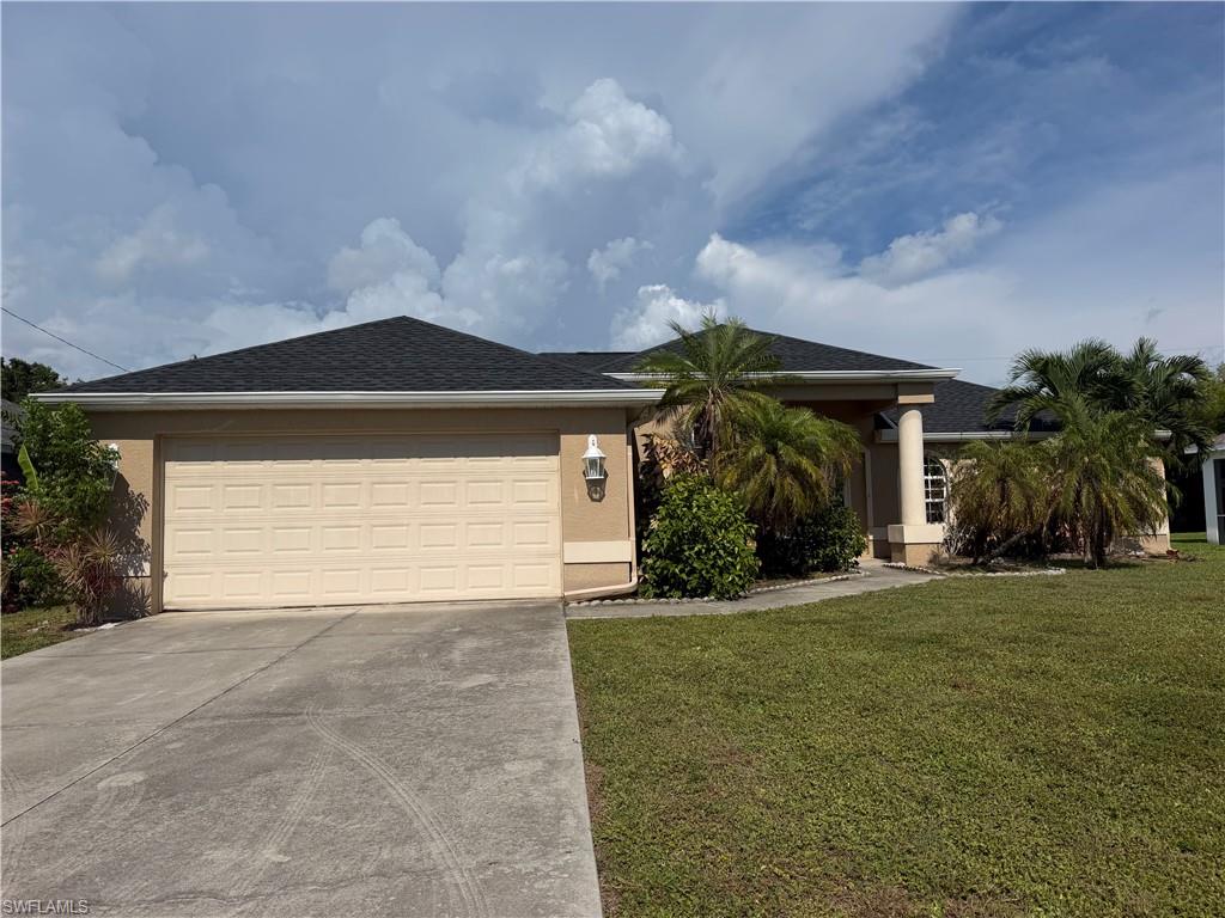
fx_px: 849
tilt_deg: +1.9
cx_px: 612
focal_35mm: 24
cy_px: 459
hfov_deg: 71.6
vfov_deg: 56.8
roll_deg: +0.0
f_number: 1.78
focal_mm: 6.76
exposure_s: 1/11905
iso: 80
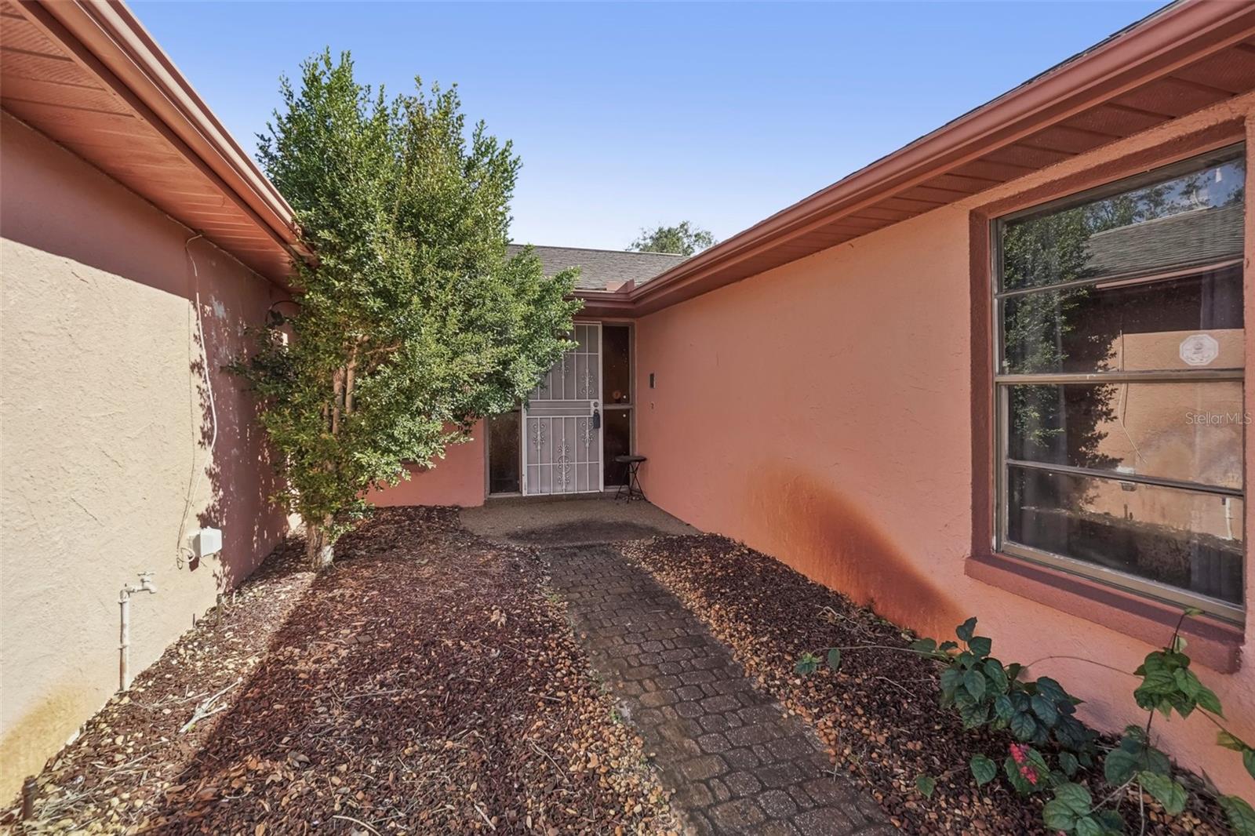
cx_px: 628
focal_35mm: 15
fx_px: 523
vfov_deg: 77.3
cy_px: 418
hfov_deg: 100.4
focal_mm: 10
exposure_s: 1/250
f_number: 8
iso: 400
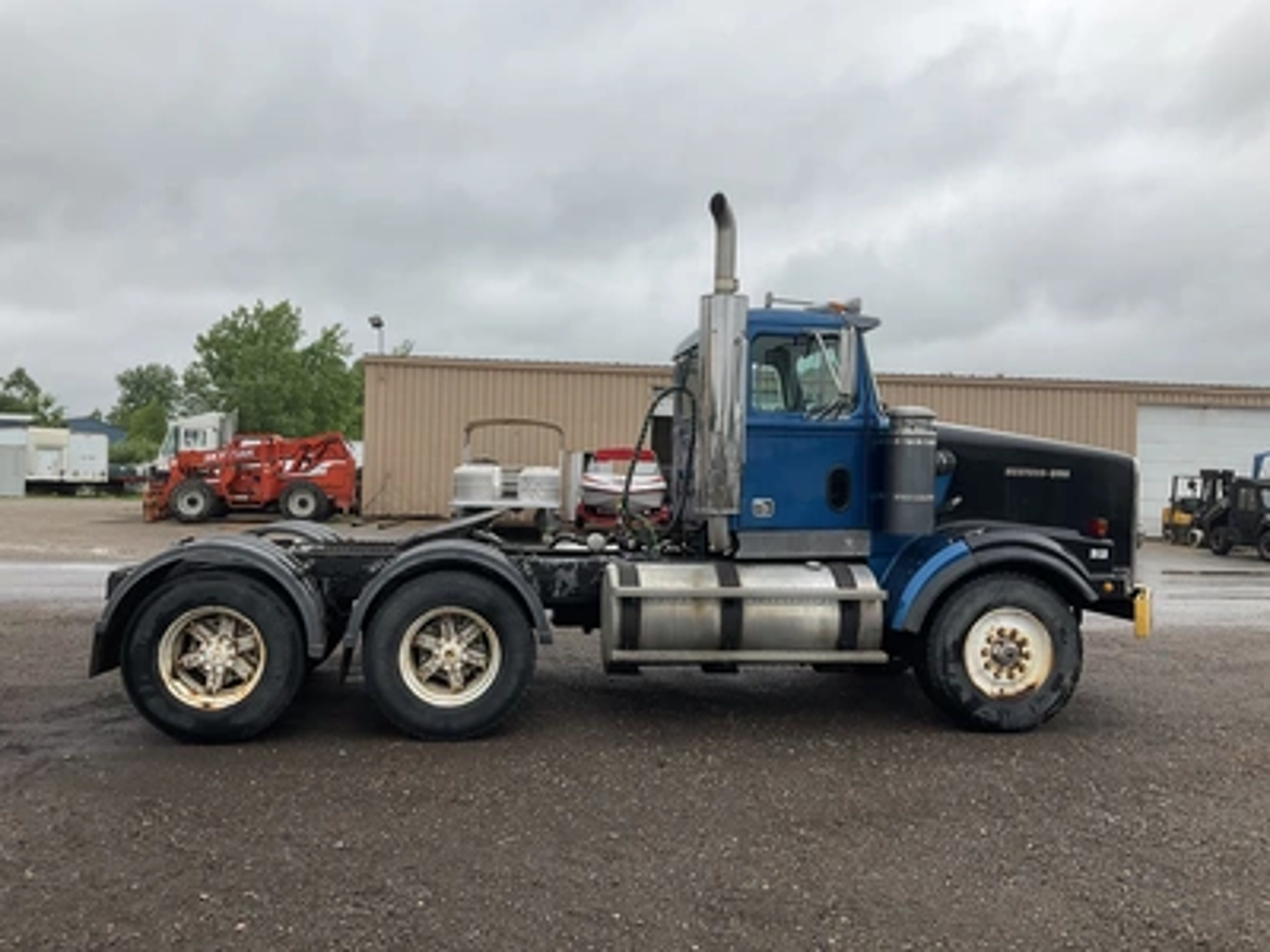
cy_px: 476
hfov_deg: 61.7
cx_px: 635
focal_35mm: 29
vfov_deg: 48.2
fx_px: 1064
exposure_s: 1/709
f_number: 1.8
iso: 25
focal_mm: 3
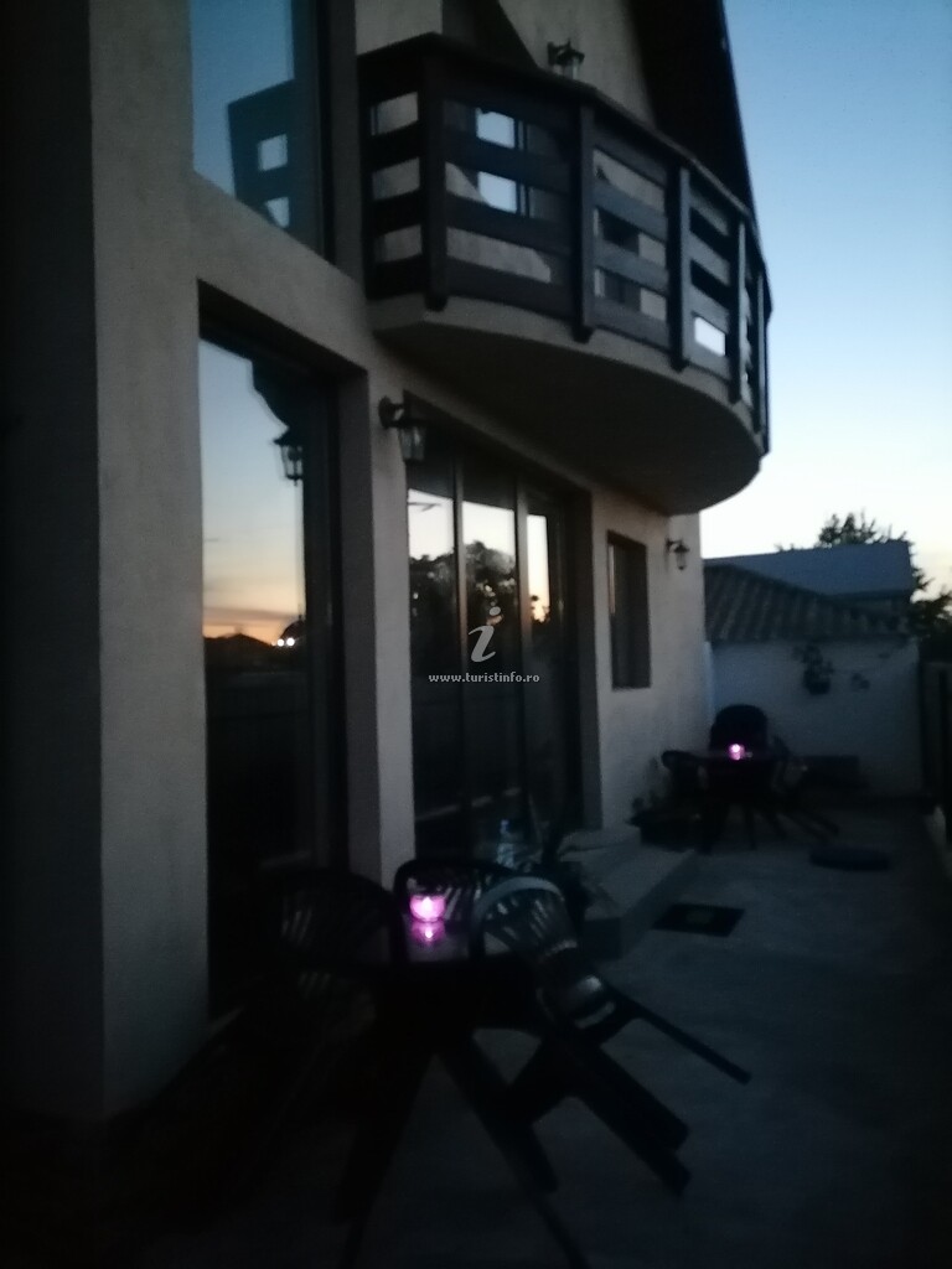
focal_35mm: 26
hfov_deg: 53.1
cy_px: 634
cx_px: 476
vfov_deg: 67.3
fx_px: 953
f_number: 1.8
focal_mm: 5.4
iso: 2500
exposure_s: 1/14.3
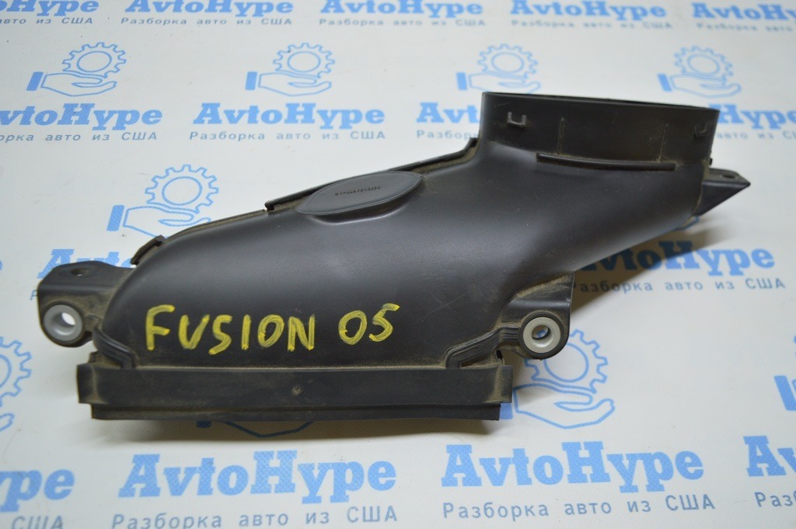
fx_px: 729
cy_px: 264
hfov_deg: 57.3
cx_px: 398
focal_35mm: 33
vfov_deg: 39.9
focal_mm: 22
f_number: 3.8
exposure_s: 1/60
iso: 400
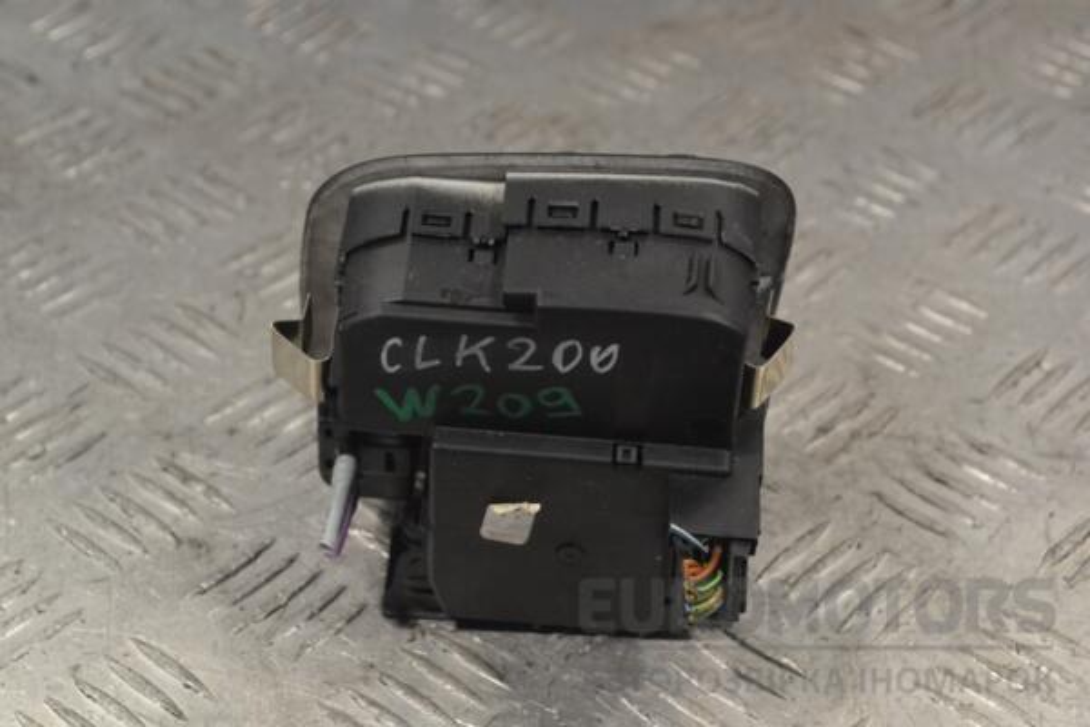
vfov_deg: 16.6
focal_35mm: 82
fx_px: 2498
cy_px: 364
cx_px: 545
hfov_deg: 24.6
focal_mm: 55
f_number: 9
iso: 3200
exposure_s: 1/320
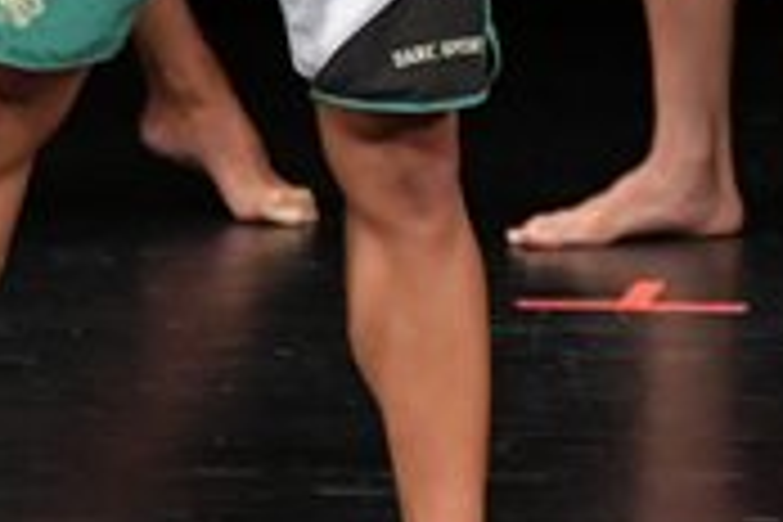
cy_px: -274
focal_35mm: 1273
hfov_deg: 1.6
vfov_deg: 1.1
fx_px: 27686
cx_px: 938
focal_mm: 190
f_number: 5.6
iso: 3200
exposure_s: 1/400
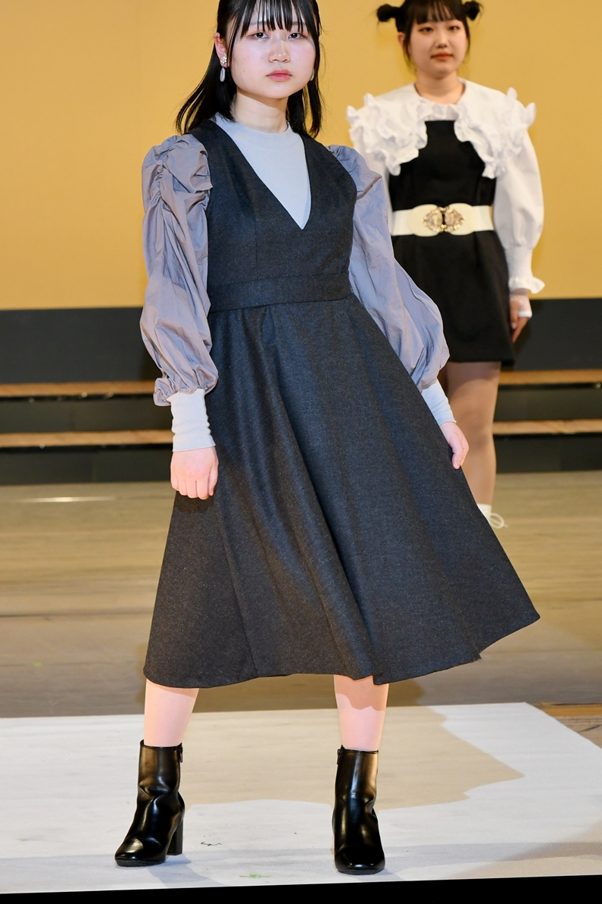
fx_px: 7025
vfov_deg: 7.4
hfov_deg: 4.9
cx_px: 248
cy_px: 322
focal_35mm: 280
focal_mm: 116
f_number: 5.6
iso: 800
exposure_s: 1/250
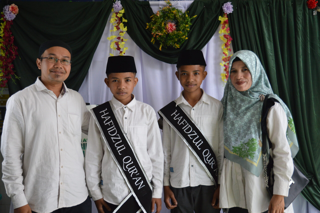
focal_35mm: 42
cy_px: 106
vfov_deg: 31.8
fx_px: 373
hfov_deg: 46.4
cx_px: 160
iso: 800
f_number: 4.2
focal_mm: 28
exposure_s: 1/500
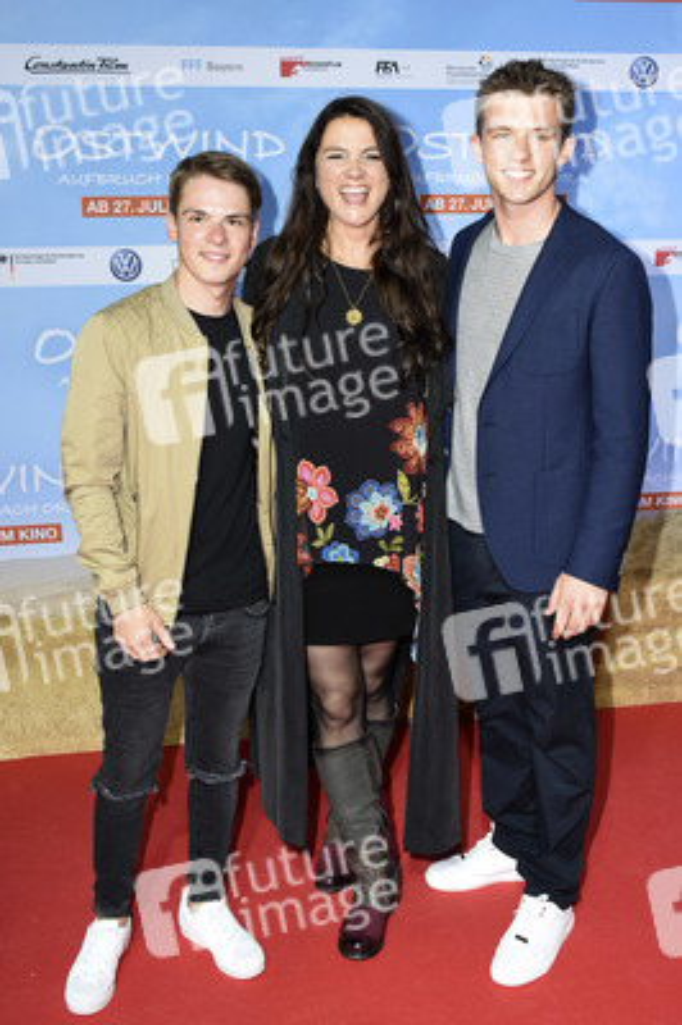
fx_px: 982
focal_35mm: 34
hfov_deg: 38.3
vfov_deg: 55.1
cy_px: 512
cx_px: 341
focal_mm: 23
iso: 500
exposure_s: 1/160
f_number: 5.6
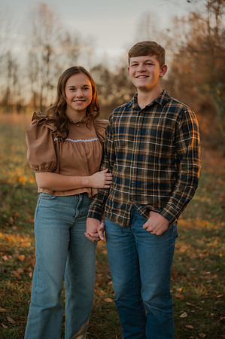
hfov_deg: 26.9
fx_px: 470
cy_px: 170
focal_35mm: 50
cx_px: 112
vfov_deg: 39.6
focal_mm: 50
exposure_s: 1/250
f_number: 1.8
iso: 100
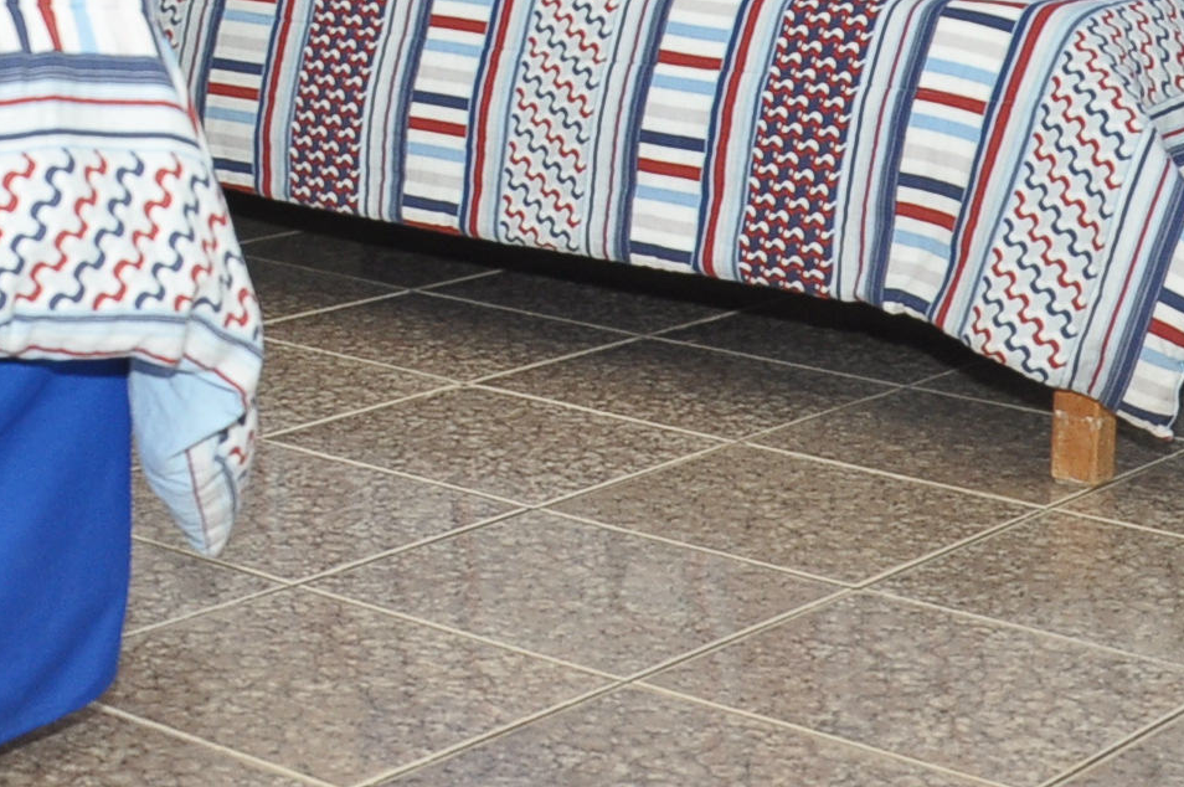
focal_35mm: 91
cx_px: -53
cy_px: -429
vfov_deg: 14.0
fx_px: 2990
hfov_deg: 21.5
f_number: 6.3
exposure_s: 1/60
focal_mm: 18
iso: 400
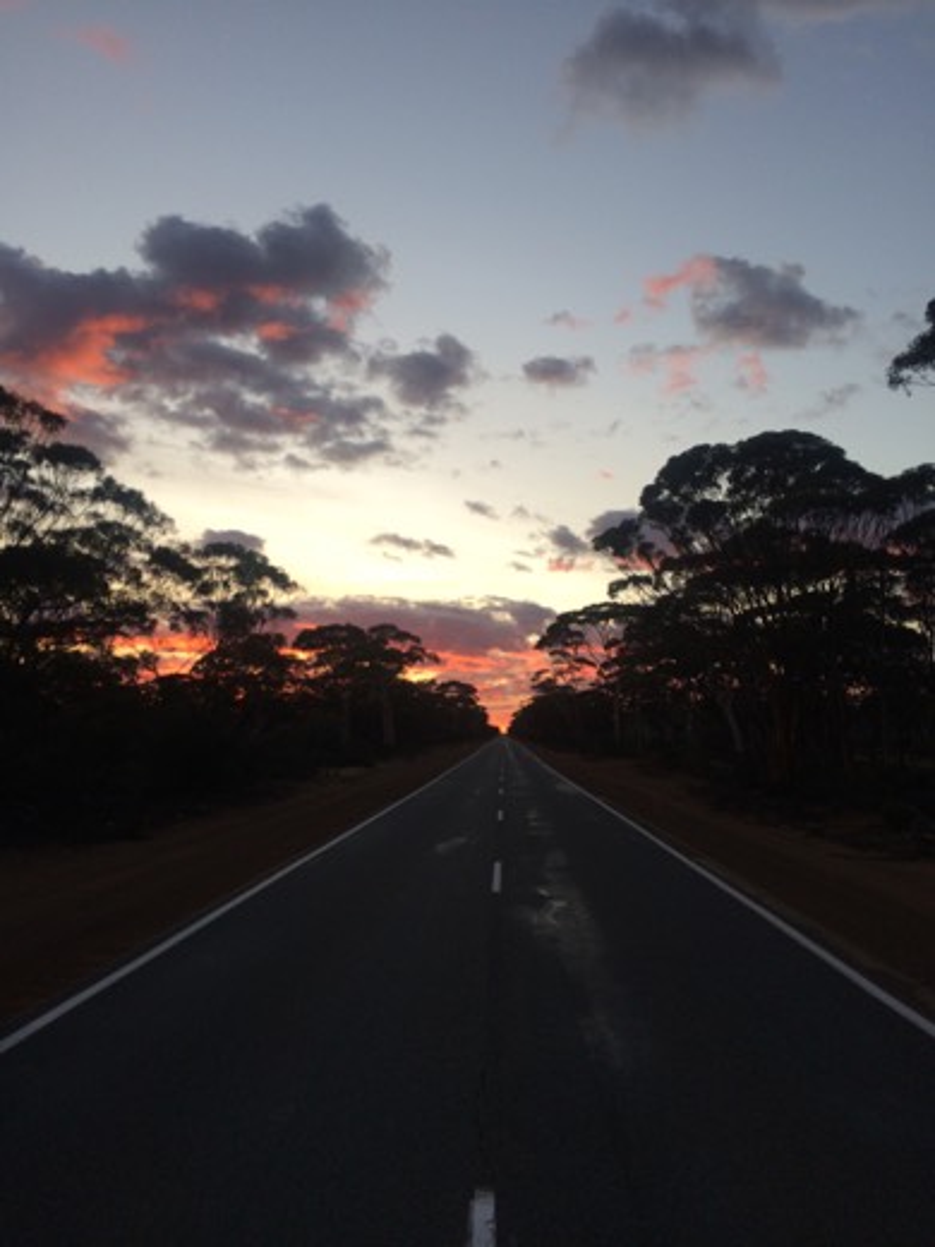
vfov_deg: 61.7
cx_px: 468
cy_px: 624
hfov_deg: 48.2
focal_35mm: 29
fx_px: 1044
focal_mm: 4.15
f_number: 2.2
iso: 32
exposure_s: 1/120
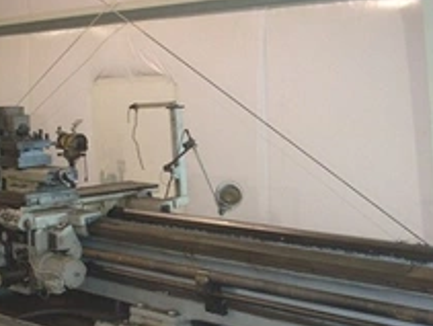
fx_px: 877
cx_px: 248
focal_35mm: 70
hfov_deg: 27.7
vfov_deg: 21.0
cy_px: 209
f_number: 2.8
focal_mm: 6.2
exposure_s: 1/30
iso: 100
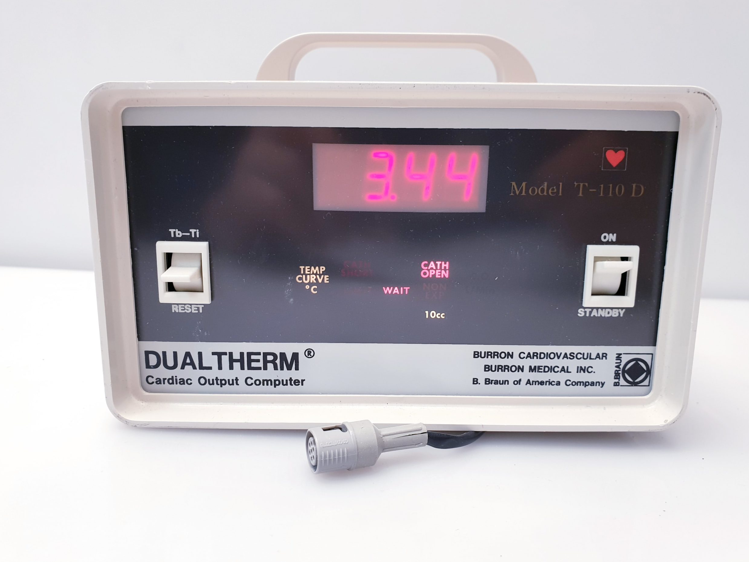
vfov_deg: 51.3
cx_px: 383
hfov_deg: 65.3
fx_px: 584
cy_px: 272
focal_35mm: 27
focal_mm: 4.3
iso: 100
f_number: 2.4
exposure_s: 1/50
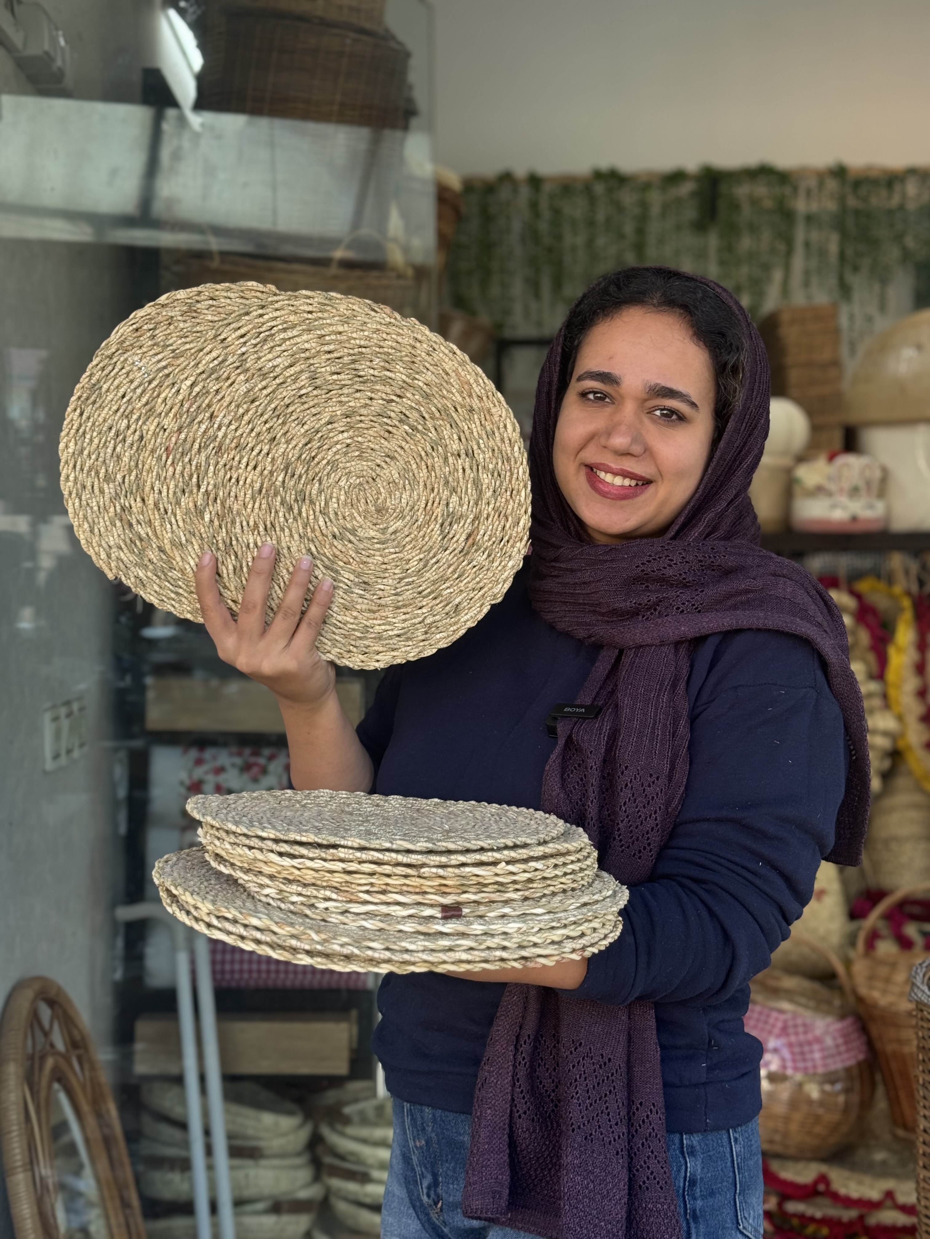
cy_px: 620
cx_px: 465
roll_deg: -0.2
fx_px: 1719
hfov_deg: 30.3
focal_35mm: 48
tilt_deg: -2.4
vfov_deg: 39.7
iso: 64
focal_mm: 6.76
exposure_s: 1/289
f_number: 1.78
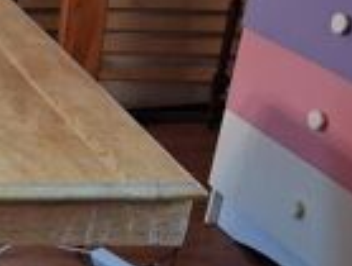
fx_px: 948
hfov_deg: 17.7
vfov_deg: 16.0
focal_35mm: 93
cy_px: 160
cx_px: -246
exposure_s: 1/25
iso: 640
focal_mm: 4
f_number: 1.8
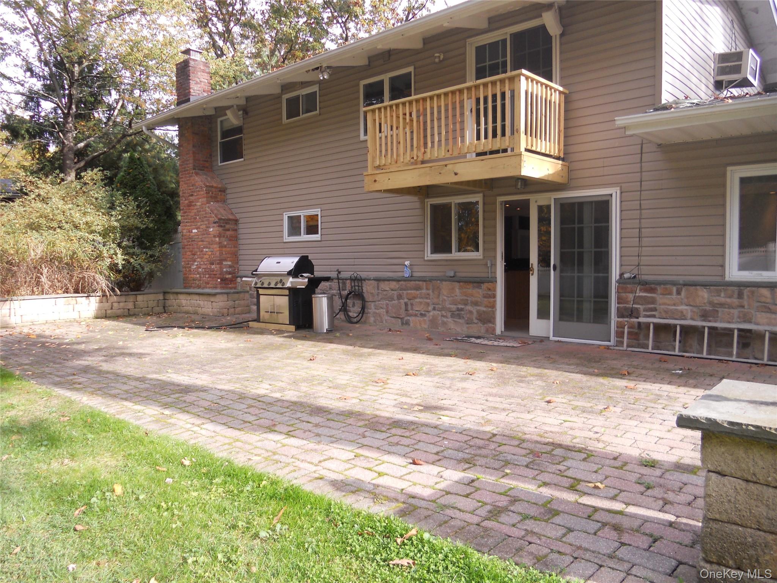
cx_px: 388
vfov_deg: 51.4
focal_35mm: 27
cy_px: 292
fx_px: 606
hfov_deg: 65.3
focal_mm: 4.9
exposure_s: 1/125
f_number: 3.2
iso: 80
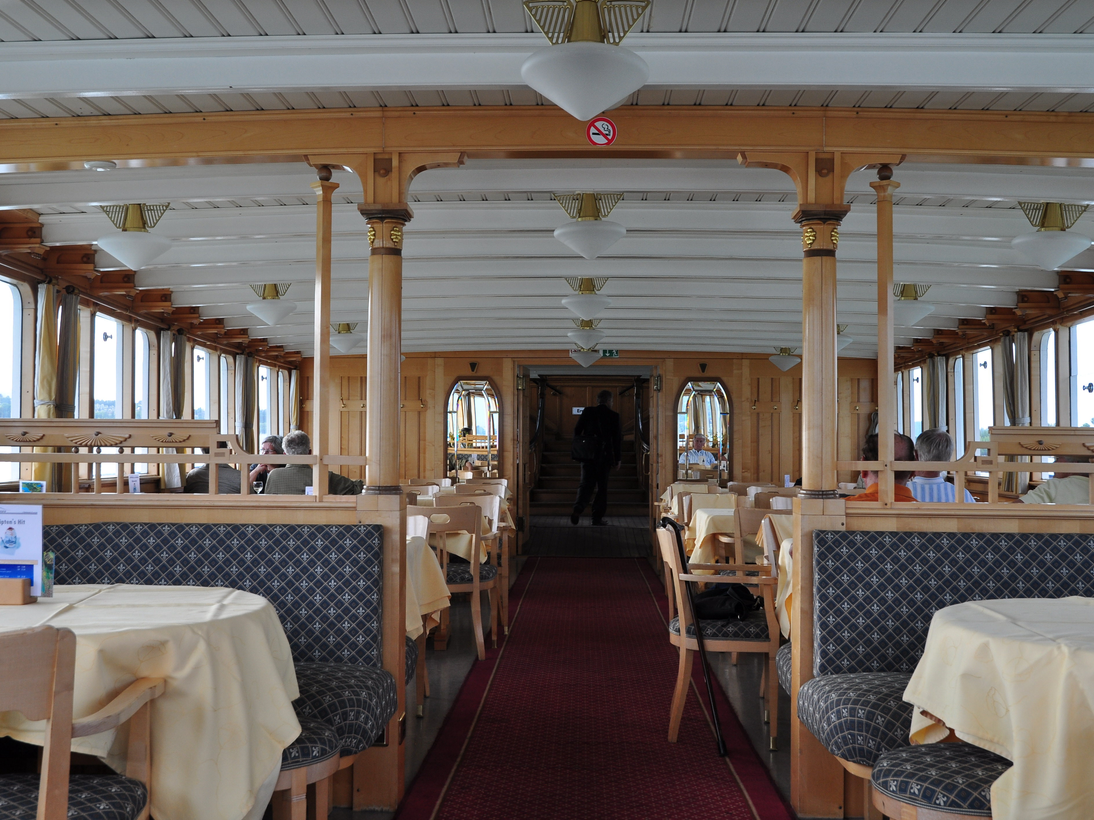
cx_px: 547
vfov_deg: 39.7
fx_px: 1138
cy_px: 409
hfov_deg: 51.4
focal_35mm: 36
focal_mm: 22
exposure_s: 1/40
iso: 200
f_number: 8
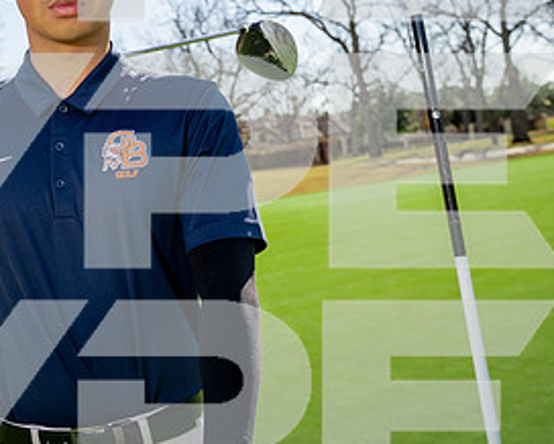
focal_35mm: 64
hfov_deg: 28.3
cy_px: 162
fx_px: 1050
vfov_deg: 23.8
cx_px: 45
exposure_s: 1/250
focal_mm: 32
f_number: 5.6
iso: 100
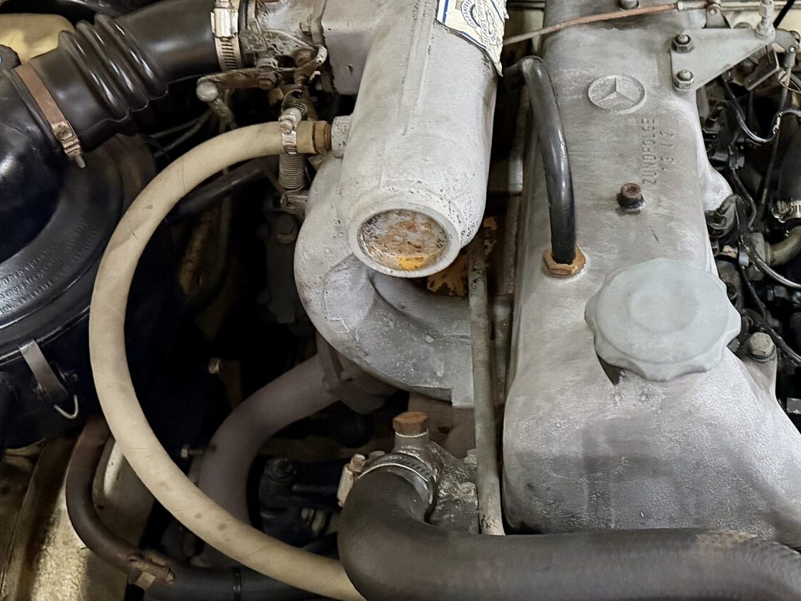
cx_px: 606
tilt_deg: -45.1
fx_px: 1273
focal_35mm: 55
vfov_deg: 26.2
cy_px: 136
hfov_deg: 34.2
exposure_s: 1/33
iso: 800
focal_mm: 6.76
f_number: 1.78
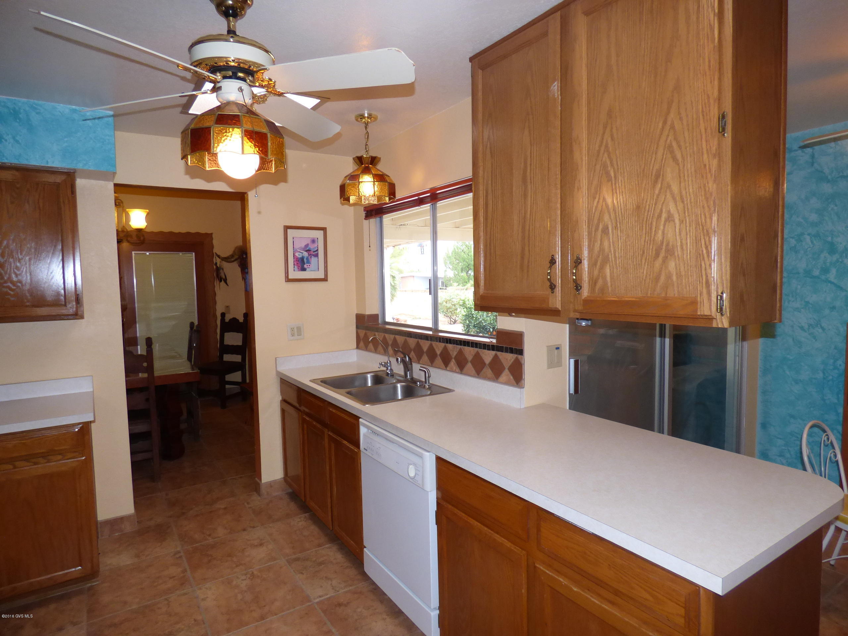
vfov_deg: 66.0
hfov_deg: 81.7
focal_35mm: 20
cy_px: 318
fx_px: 490
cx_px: 424
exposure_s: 1/60
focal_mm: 3.58
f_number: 2.8
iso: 250
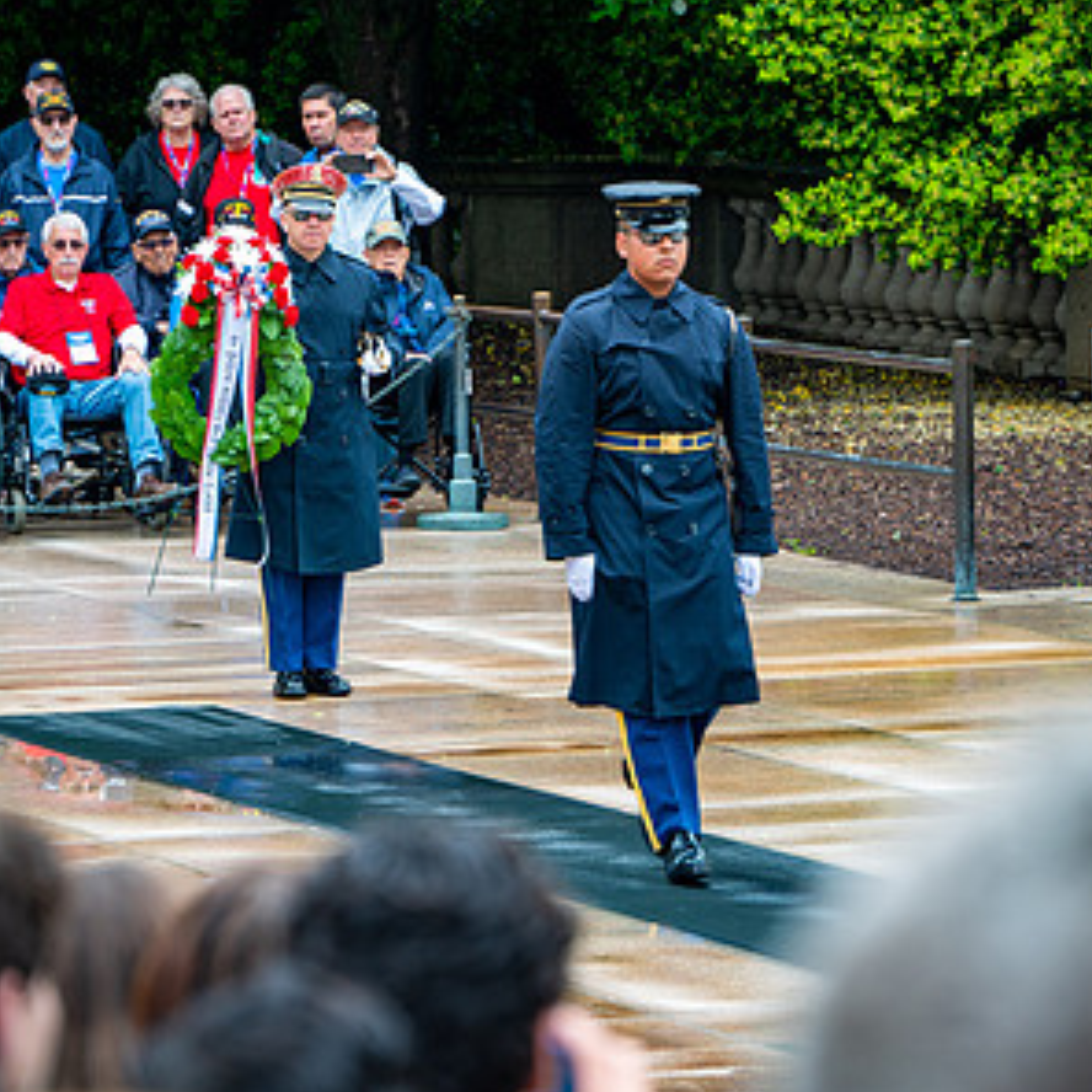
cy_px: 528
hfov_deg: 6.8
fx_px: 9208
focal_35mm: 258
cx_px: 548
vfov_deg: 6.8
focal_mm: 200
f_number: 6.3
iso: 320
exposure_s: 1/100
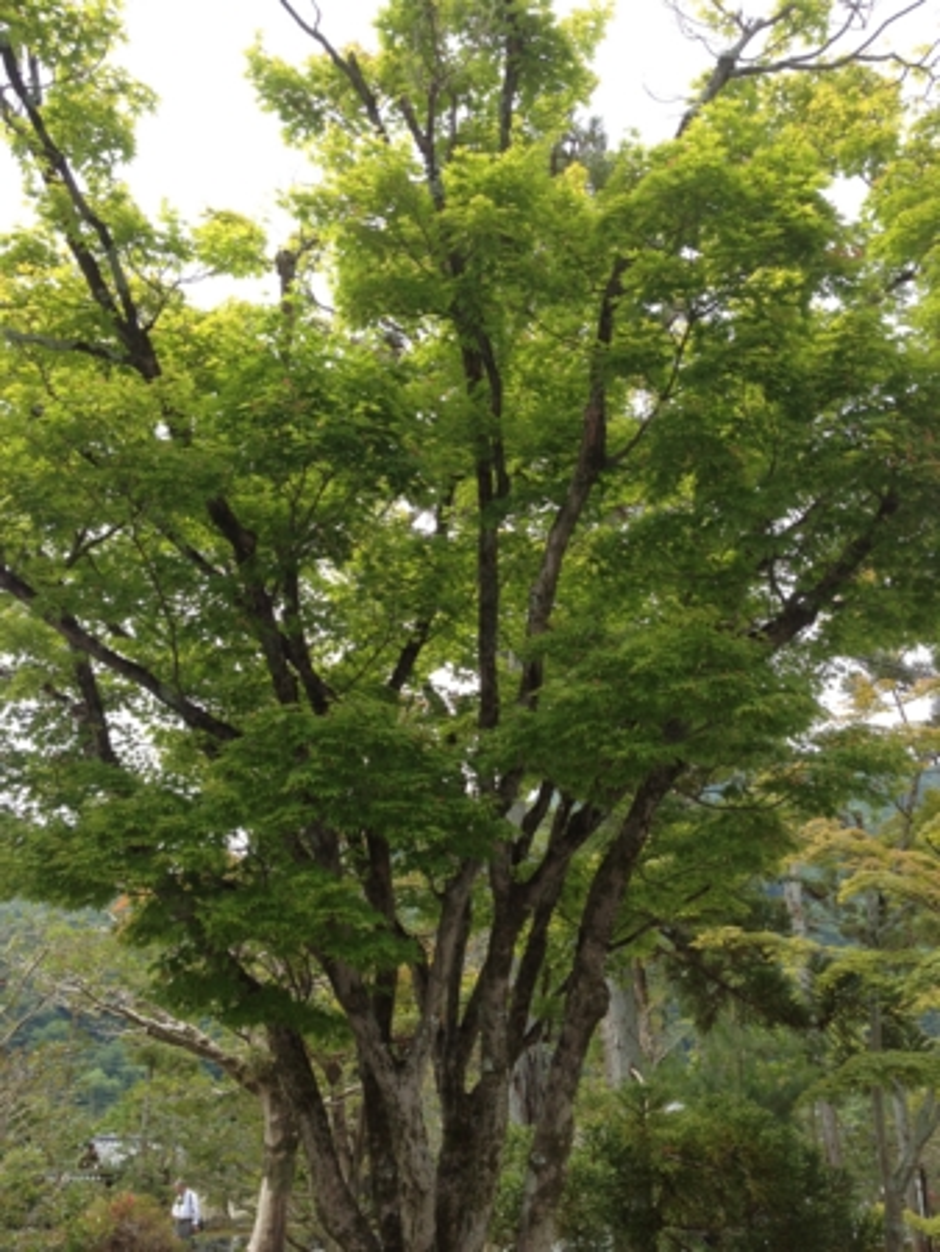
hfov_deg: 40.7
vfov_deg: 52.6
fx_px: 1266
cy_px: 626
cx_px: 470
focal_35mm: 35
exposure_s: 1/657
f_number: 2.4
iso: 64
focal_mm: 4.28
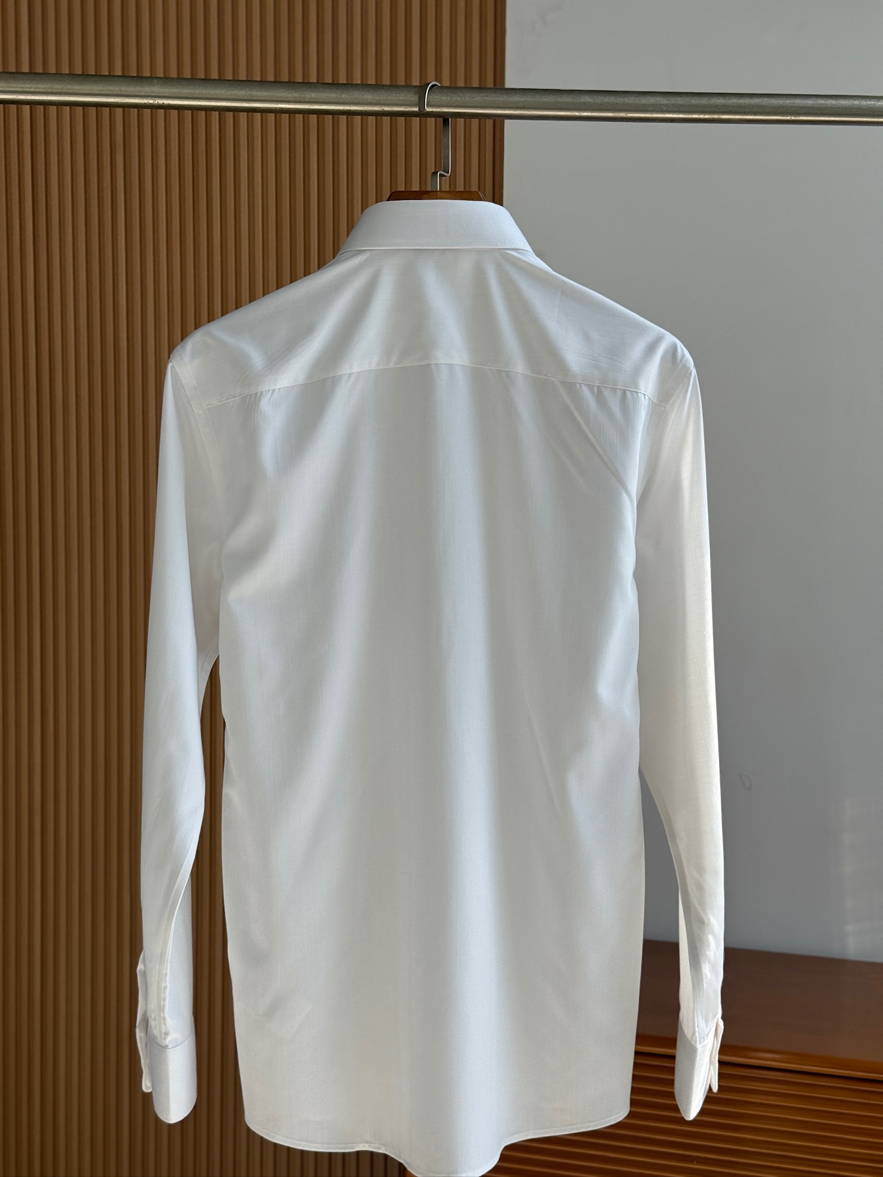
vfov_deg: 39.7
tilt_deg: -3.4
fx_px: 1633
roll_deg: -0.4
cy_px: 588
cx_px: 442
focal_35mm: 48
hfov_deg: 30.3
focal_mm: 6.76
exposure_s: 1/693
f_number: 1.78
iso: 64
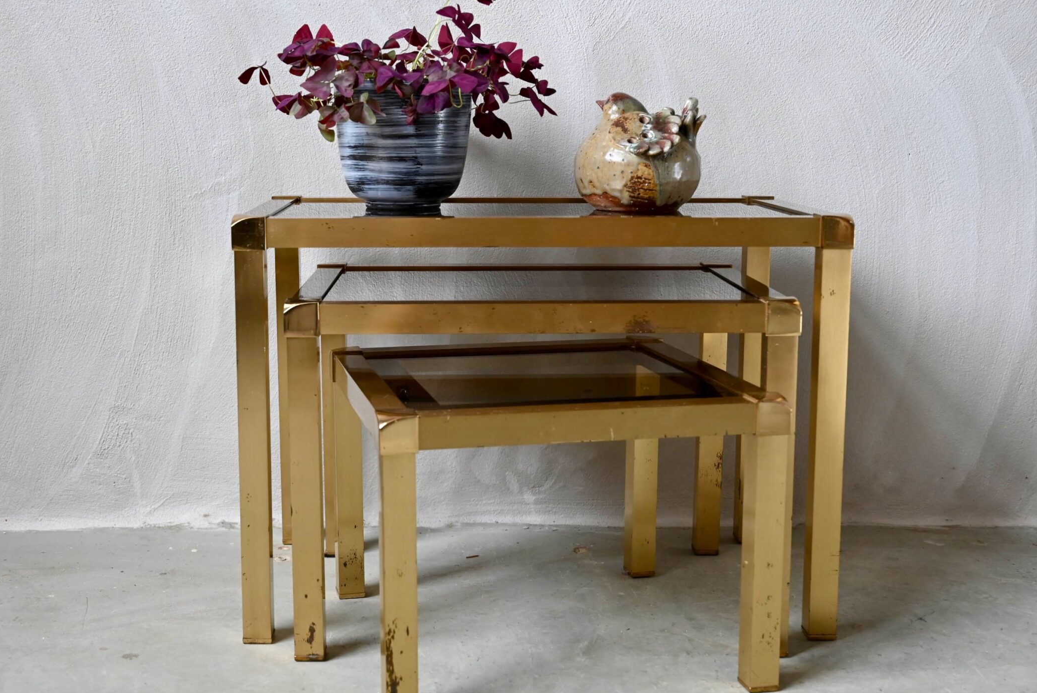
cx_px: 473
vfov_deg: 28.1
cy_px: 338
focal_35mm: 48
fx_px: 1383
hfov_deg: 41.1
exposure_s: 1/100
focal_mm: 39
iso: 800
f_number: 5
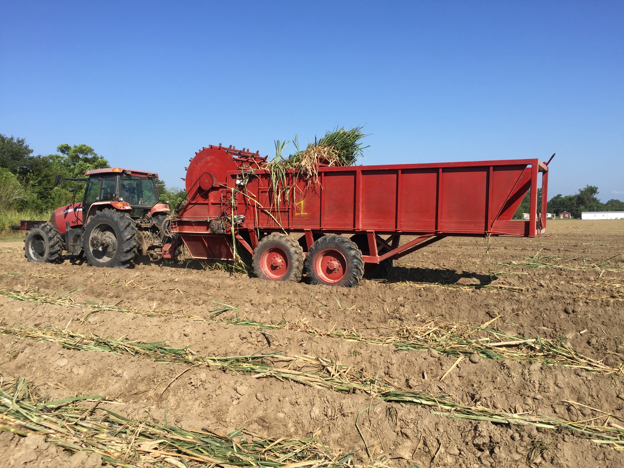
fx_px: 523
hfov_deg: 61.7
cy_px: 234
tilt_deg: +1.1
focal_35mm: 29
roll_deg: -1.1
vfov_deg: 48.2
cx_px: 312
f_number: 2.2
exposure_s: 1/1582
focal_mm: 4.15
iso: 32
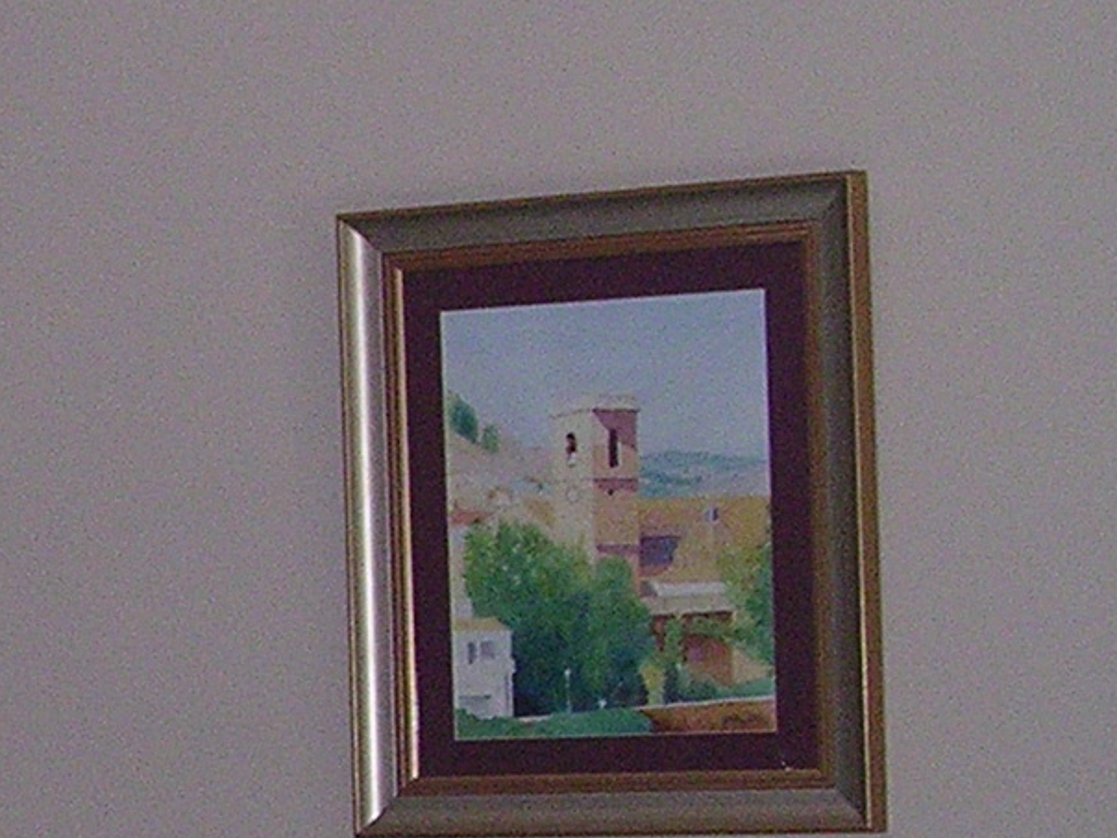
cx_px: -653
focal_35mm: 156
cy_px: 812
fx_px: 5034
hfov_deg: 12.0
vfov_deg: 9.5
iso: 335
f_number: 3
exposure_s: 1/60.1
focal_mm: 7.1
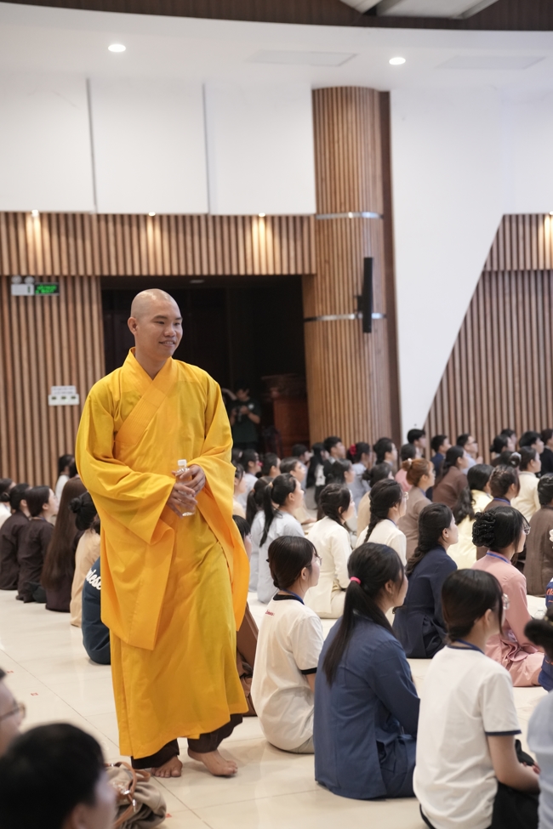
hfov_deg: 21.6
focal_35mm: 63
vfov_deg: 31.9
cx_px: 276
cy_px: 414
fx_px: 1452
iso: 4000
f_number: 2.8
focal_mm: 63
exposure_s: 1/250
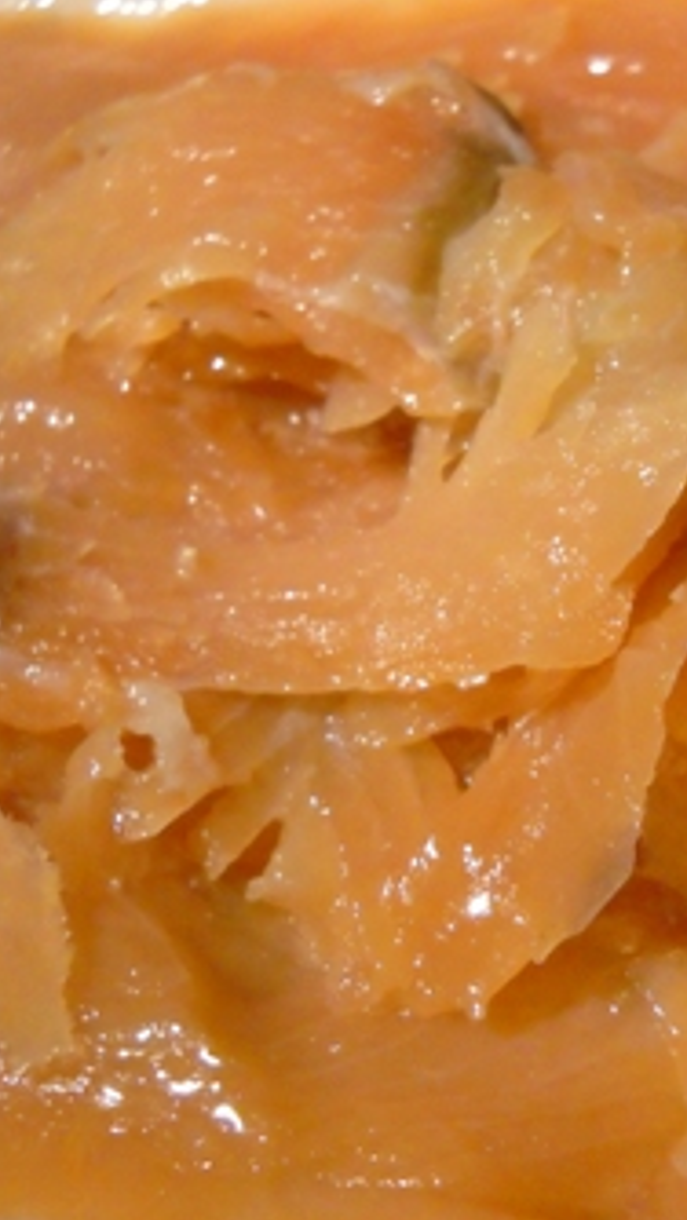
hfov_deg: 19.5
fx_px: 1942
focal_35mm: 60
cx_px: 676
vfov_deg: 34.9
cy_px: 610
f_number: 3.1
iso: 800
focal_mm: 6.72
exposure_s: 1/129
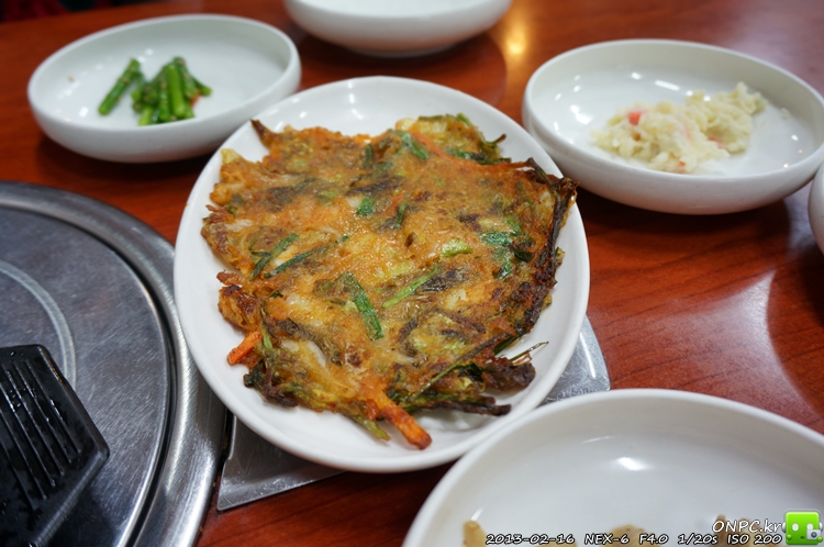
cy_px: 274
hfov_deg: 62.0
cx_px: 412
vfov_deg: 43.5
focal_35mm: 30
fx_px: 686
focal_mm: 20
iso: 200
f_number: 4
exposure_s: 1/20
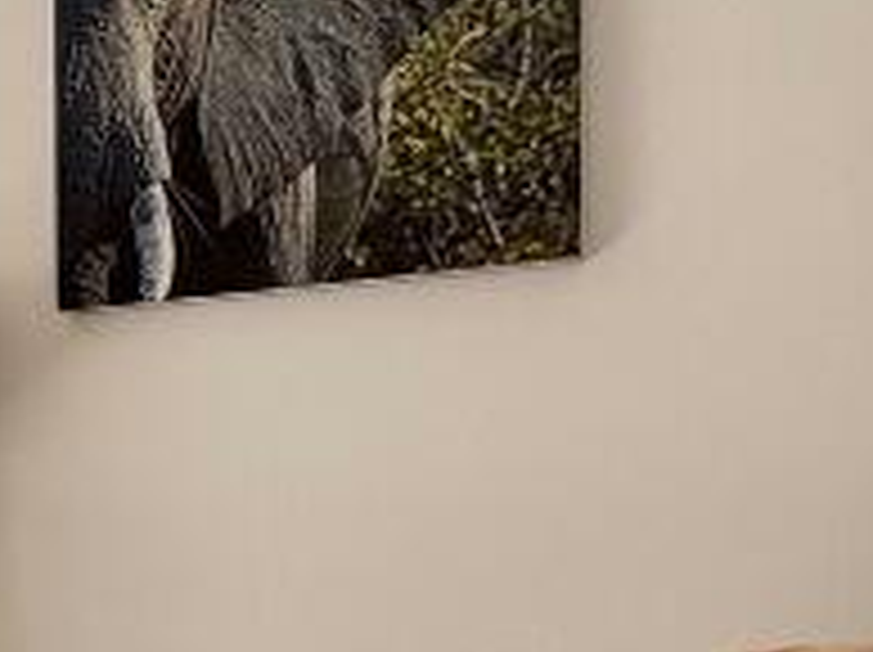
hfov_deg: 22.5
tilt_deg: -1.1
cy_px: 661
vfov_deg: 19.3
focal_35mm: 74
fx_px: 1864
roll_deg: +1.1
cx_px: -369
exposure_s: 1/297
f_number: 2.2
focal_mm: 2.22
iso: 64
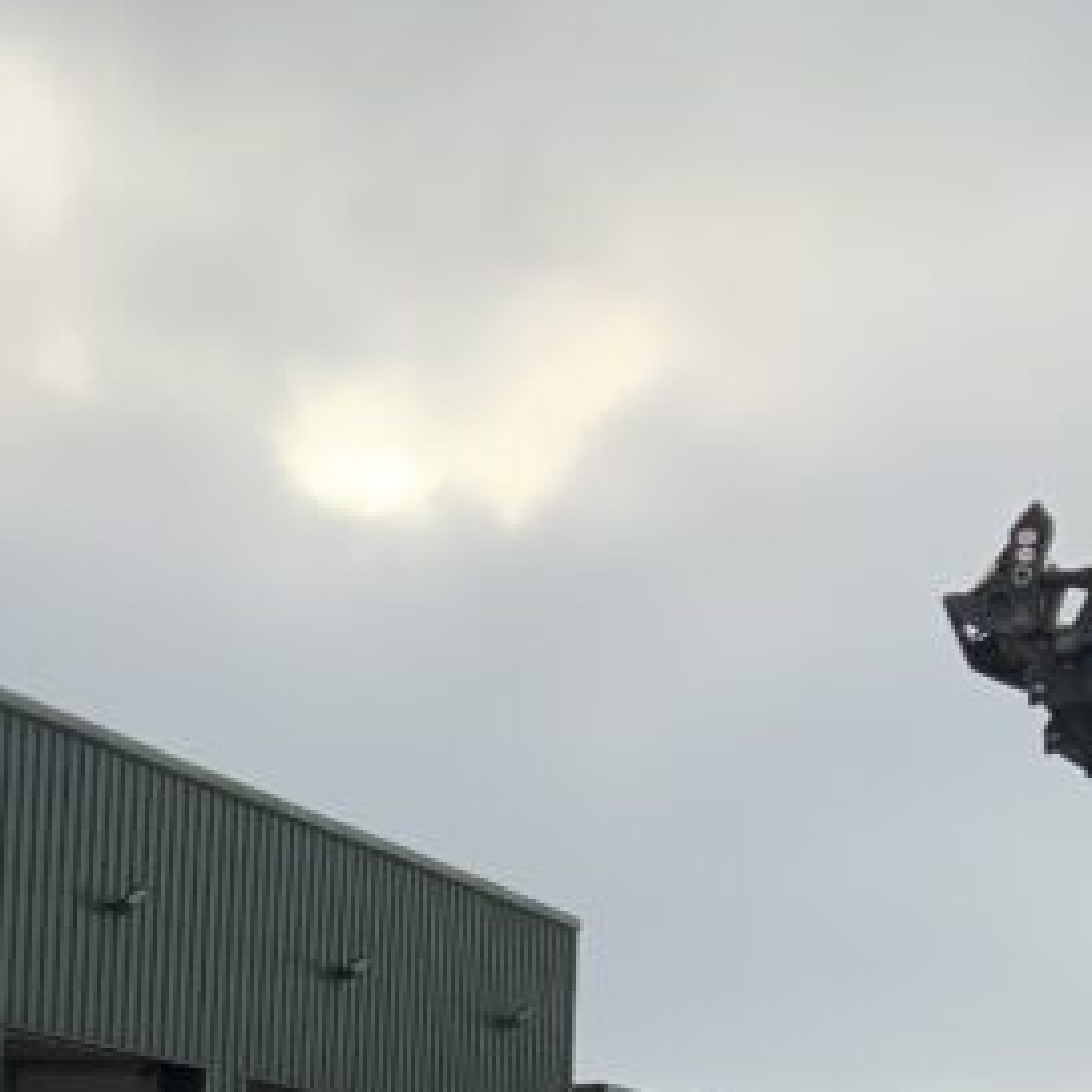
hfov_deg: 15.8
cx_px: -745
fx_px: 3462
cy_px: 1185
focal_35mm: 97
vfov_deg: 17.4
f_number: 1.8
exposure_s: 1/540
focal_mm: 3
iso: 16
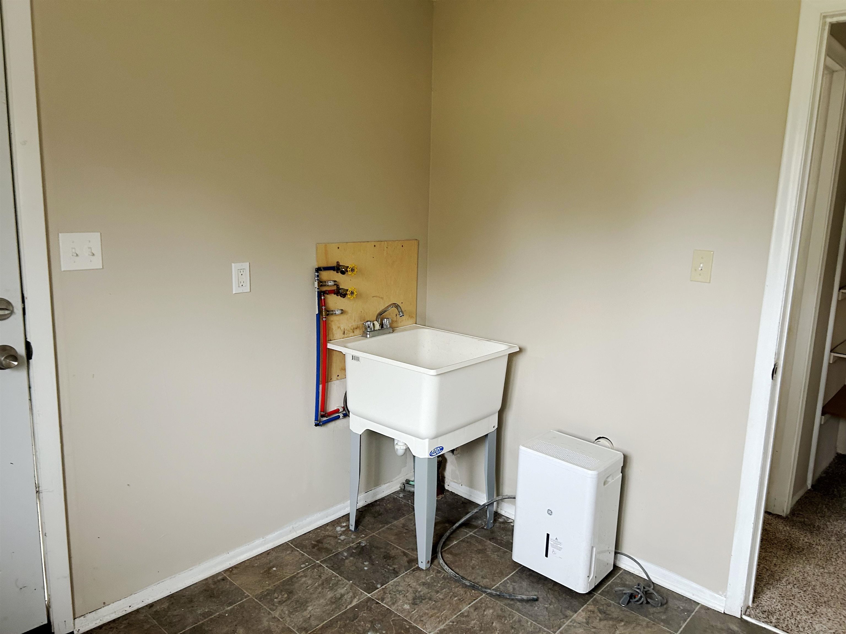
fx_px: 635
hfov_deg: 67.3
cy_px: 317
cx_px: 423
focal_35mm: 26
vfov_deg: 53.1
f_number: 1.5
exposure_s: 1/60
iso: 200
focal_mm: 5.7
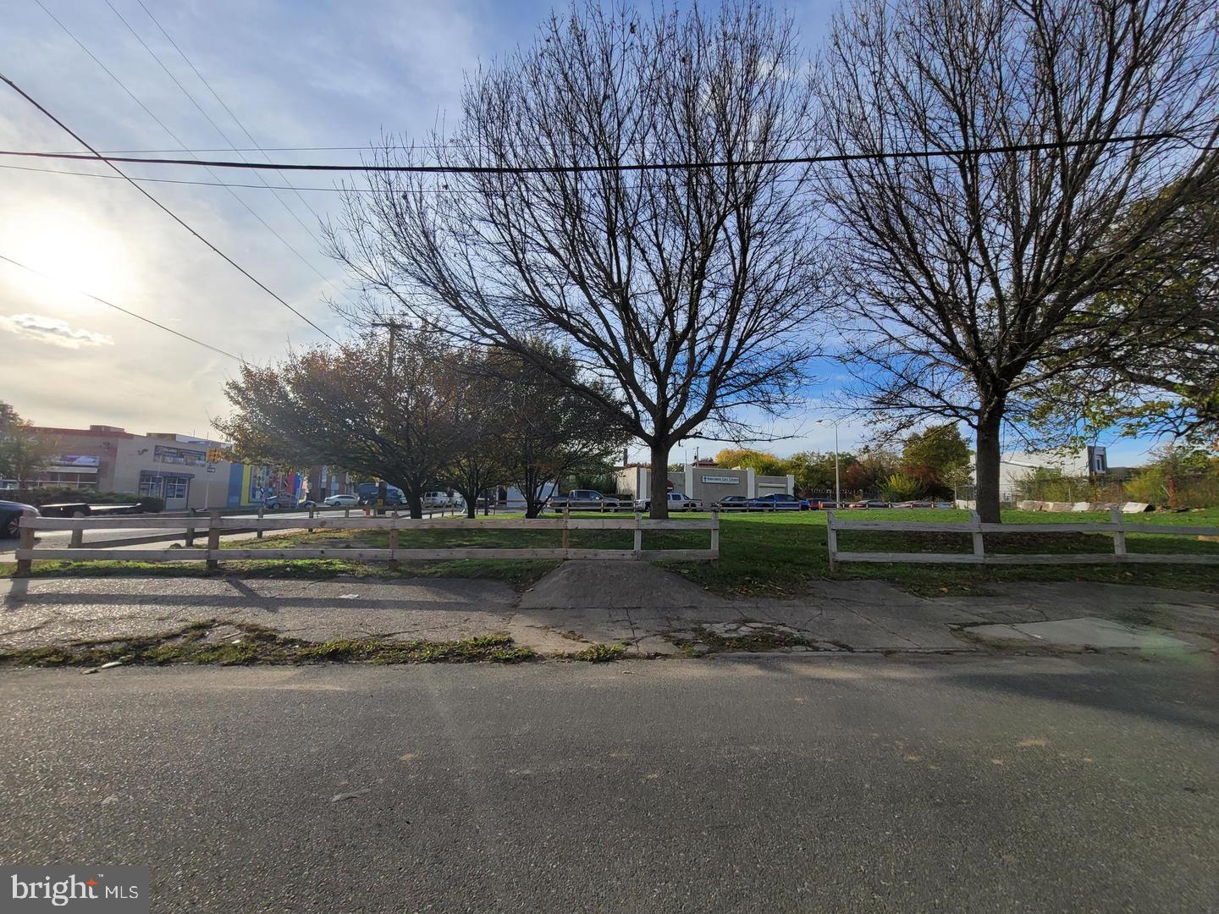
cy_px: 457
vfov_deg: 89.9
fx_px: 458
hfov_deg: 106.2
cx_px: 610
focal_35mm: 13
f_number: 2.2
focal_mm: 2.2
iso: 50
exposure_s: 1/2128
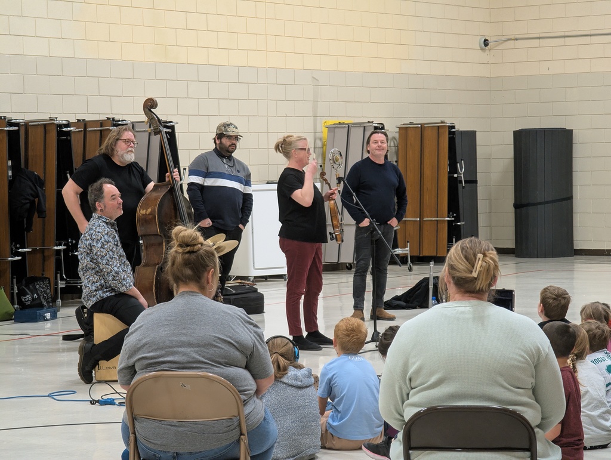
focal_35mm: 110
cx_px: 306
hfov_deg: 17.9
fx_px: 1944
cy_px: 230
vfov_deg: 13.5
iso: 339
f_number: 2.8
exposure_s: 1/40
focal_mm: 17.91
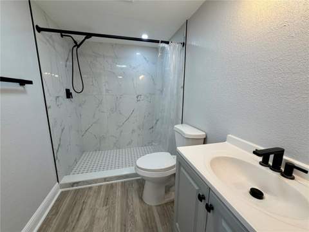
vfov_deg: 85.7
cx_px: 154
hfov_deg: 102.1
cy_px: 116
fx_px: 125
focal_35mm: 14
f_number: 2.2
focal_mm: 2.22
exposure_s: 1/120
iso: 80
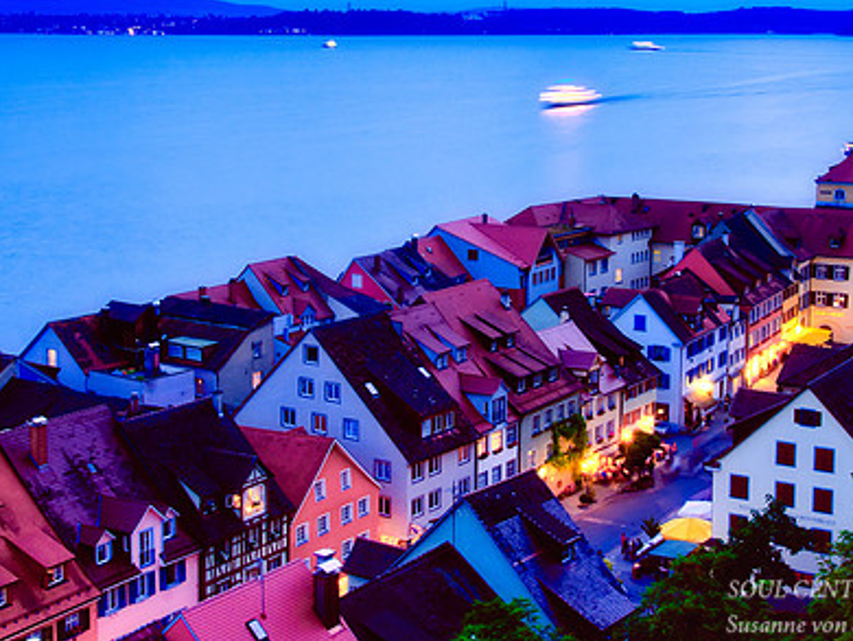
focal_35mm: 60
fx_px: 1479
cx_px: 477
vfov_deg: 24.3
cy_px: 224
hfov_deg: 32.1
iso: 200
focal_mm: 28
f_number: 13
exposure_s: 4
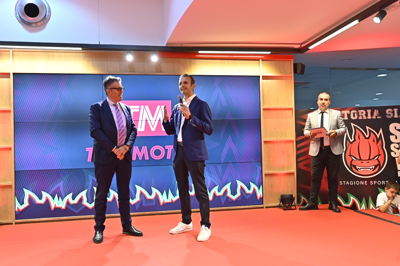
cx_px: 200
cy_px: 133
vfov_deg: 43.6
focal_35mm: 30
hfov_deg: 61.9
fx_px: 333
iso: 1600
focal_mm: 30
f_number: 4
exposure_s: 1/250
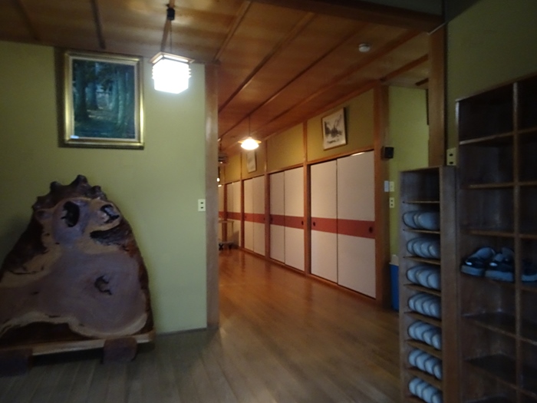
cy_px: 202
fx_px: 372
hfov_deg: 71.6
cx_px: 268
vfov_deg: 56.8
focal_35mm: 24
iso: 800
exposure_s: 1/15
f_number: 3.5
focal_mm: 4.1
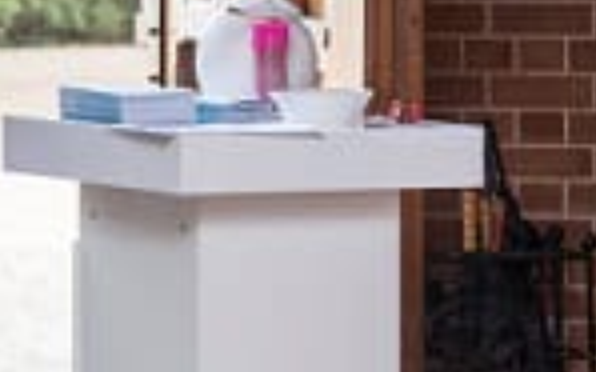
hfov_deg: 7.4
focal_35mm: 278
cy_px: 102
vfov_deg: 4.7
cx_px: -434
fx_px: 4514
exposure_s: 1/250
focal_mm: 62
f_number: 4
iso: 400
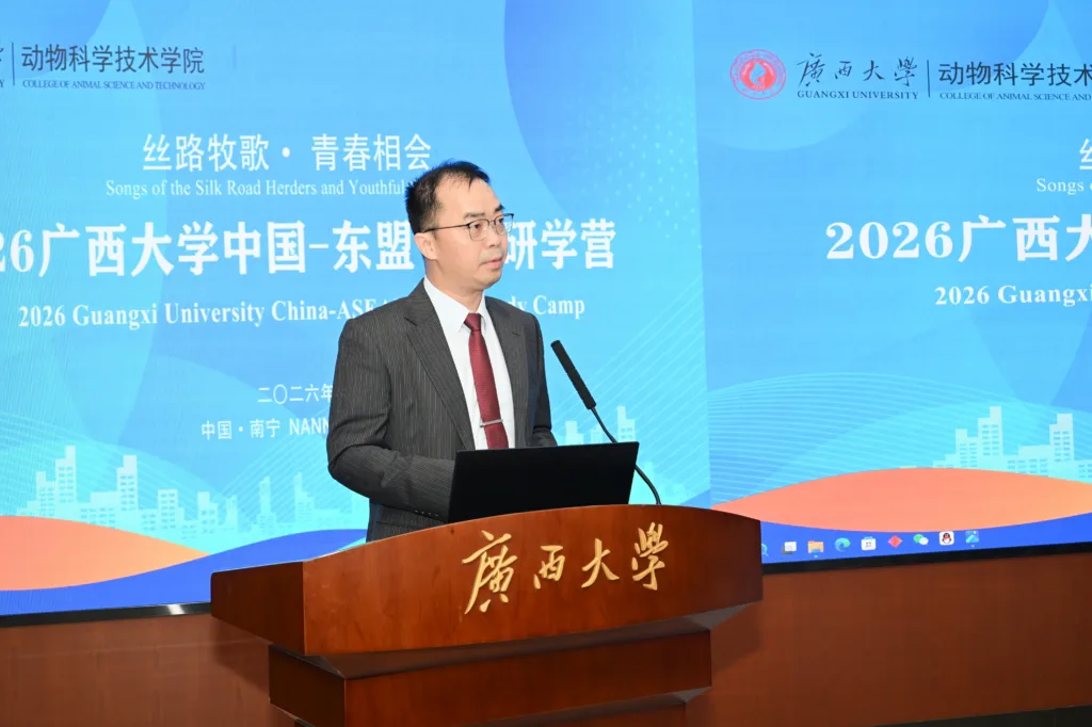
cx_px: 546
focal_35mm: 47
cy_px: 364
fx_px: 1425
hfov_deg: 41.9
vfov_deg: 28.6
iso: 1600
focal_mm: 47
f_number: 8
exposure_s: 1/160
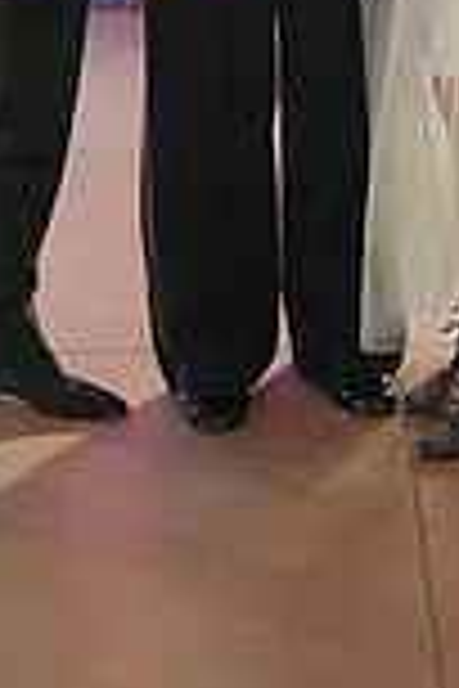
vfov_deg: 14.9
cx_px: 349
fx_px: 2390
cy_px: -418
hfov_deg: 10.9
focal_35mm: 125
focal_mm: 33
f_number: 4
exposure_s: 1/400
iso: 5000
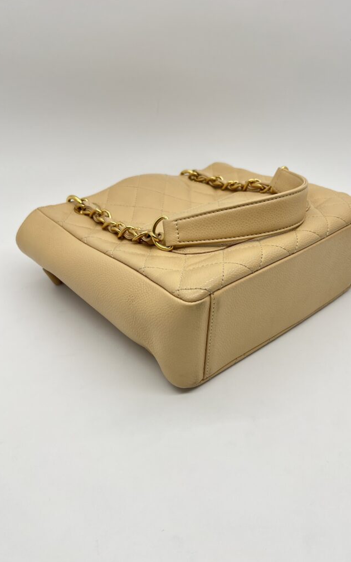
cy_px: 282
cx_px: 199
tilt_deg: -32.5
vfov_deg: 66.5
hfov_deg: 44.4
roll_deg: -2.6
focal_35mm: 28
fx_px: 429
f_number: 1.5
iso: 40
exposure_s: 1/197
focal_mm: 5.7
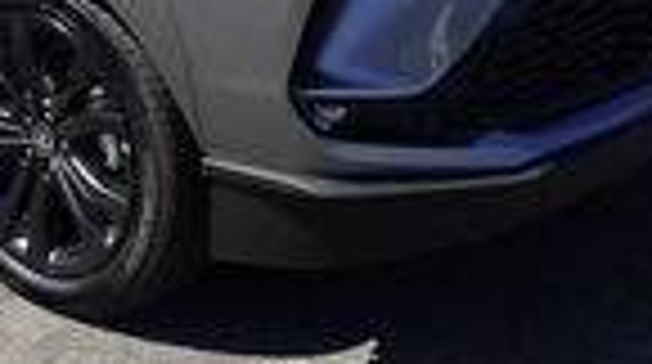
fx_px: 1519
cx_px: 9
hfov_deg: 23.3
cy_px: -151
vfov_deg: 13.1
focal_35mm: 88
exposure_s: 1/160
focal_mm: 4.5
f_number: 8
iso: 100
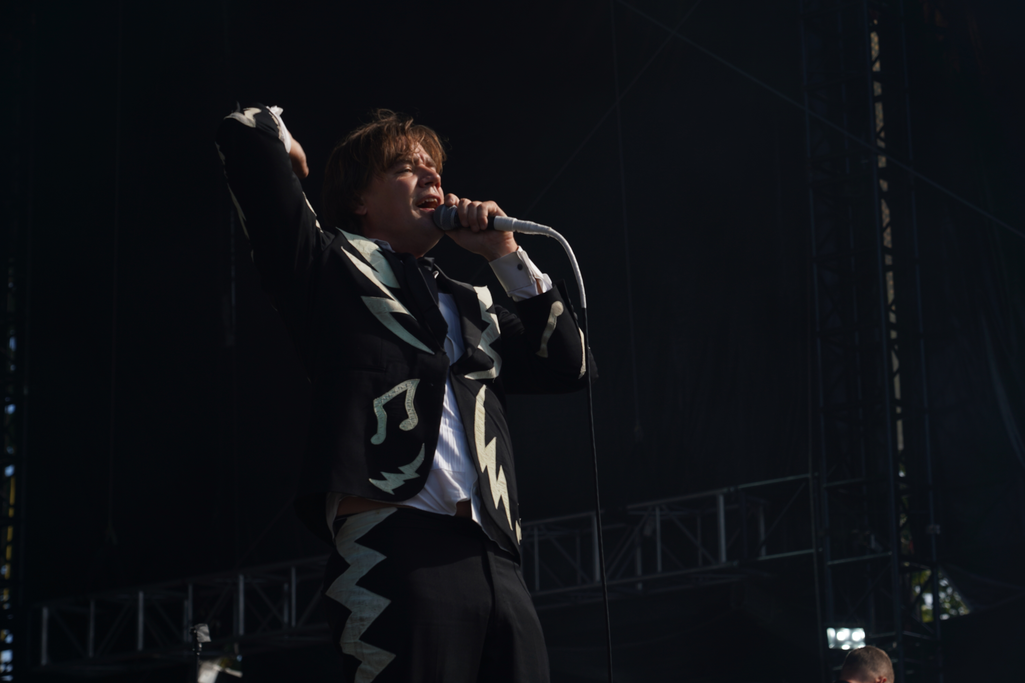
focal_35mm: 105
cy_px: 342
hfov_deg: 19.5
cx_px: 512
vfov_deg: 13.0
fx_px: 2989
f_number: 7.1
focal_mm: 105
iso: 100
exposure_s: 1/400
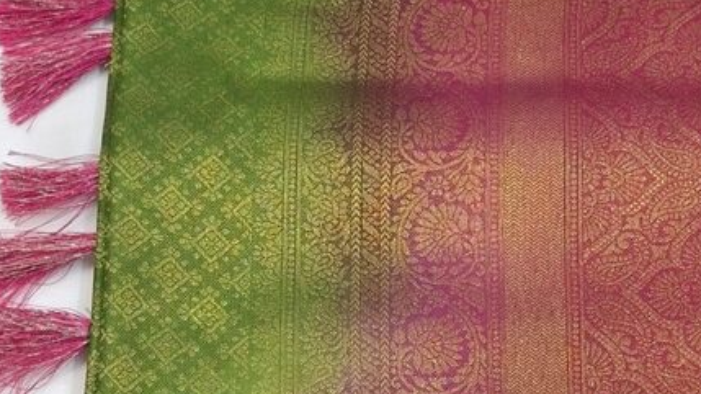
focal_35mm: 122
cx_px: 542
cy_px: 245
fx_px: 2267
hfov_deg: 17.5
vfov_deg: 9.9
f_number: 1.78
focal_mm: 6.76
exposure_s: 1/134
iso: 50
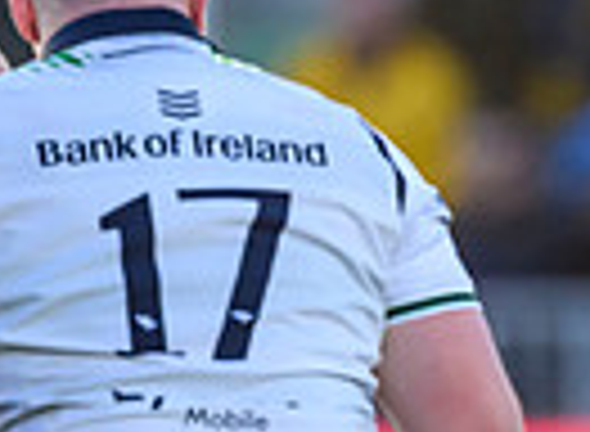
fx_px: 52692
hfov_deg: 0.6
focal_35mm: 3117
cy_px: 677
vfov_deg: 0.5
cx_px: 1068
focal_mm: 560
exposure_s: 1/1600
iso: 2000
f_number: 4
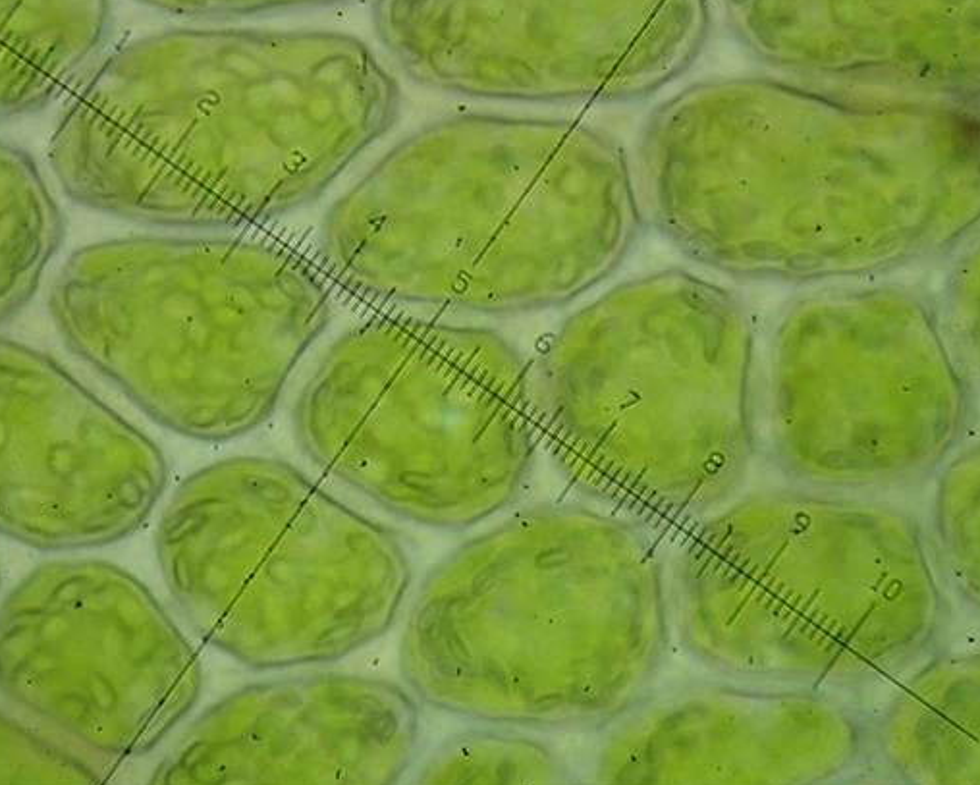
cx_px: 411
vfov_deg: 17.9
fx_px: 2496
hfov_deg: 22.2
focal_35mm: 86
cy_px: 332
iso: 800
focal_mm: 12.6
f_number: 4
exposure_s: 1/25
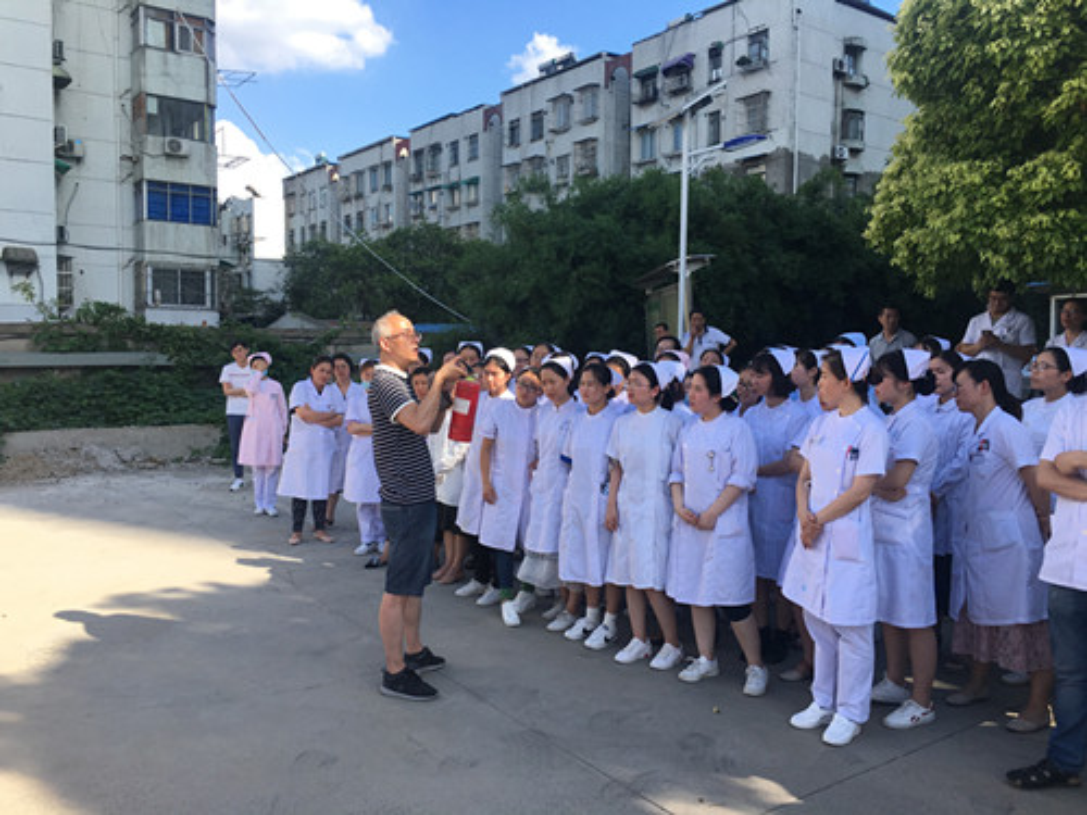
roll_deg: +0.6
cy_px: 408
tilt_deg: -2.1
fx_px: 911
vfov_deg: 48.2
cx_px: 544
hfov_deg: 61.7
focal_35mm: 29
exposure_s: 1/680
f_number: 2.2
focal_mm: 4.15
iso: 25
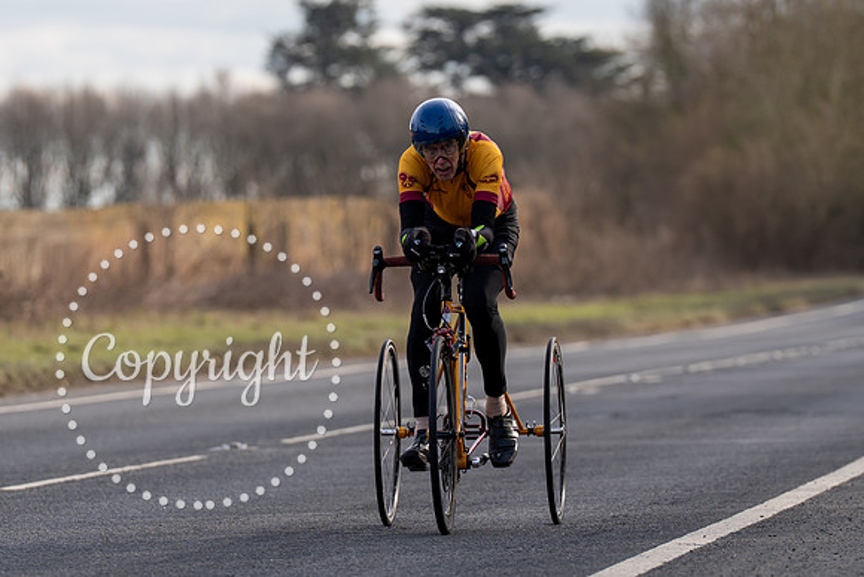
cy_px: 205
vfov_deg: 4.5
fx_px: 7300
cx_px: 465
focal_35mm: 304
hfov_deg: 6.8
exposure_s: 1/800
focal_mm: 200
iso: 160
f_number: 4
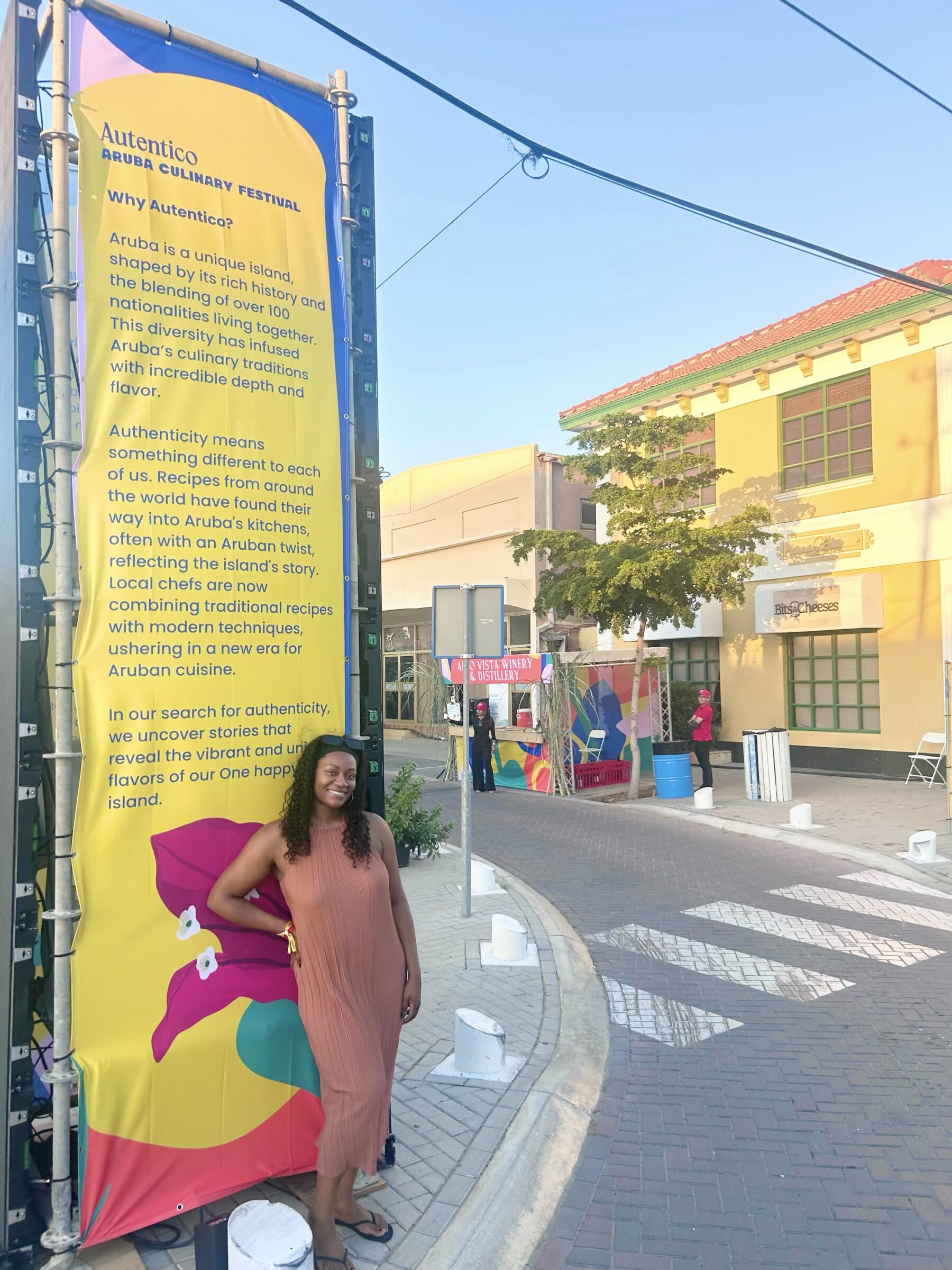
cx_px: 476
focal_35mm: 26
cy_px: 635
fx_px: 953
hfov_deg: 53.1
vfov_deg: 67.3
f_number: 1.5
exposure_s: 1/460
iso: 50
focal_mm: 5.7
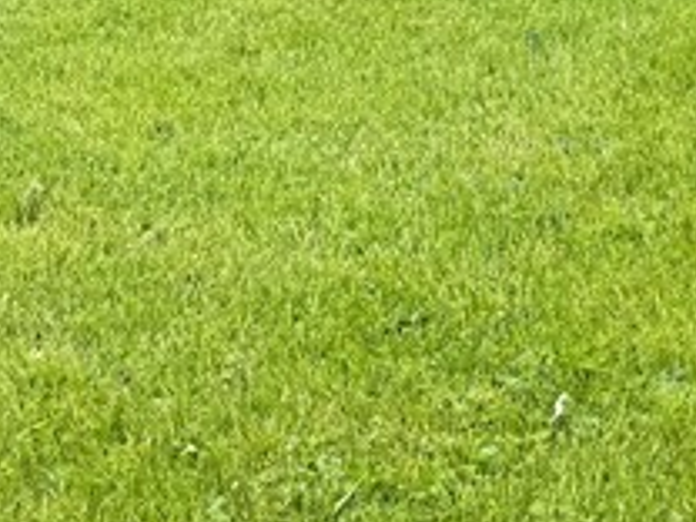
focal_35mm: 118
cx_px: 405
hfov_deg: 16.7
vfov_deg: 11.9
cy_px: -291
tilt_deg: -4.4
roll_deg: -0.6
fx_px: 2373
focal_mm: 6.76
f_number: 1.78
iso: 80
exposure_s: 1/1271
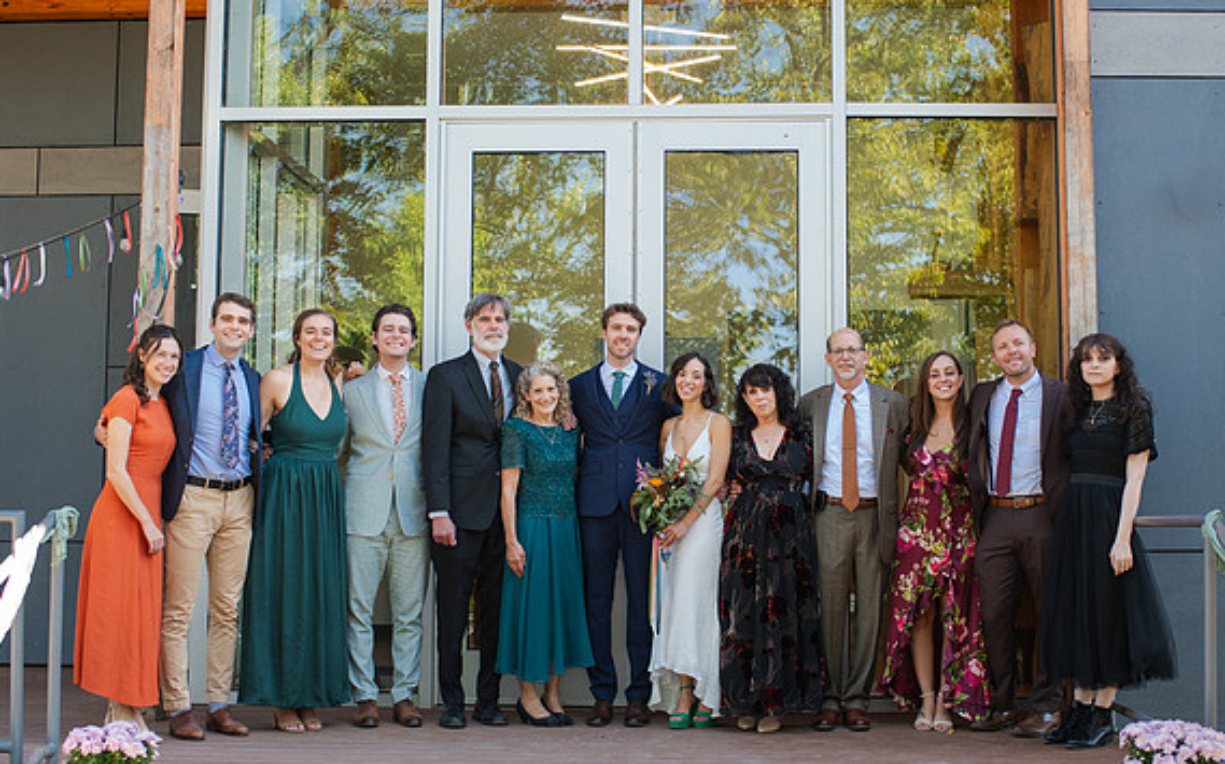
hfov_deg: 41.0
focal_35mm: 49
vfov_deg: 26.3
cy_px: 388
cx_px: 675
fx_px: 1635
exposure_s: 1/400
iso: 400
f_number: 3.2
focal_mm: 35
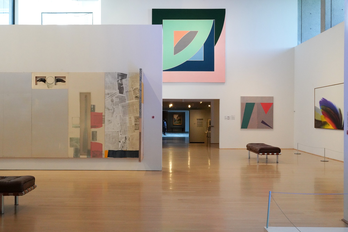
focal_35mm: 39
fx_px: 377
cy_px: 116
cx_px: 174
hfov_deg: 49.5
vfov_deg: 34.2
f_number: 14
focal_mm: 39
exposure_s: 1/100
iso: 6400
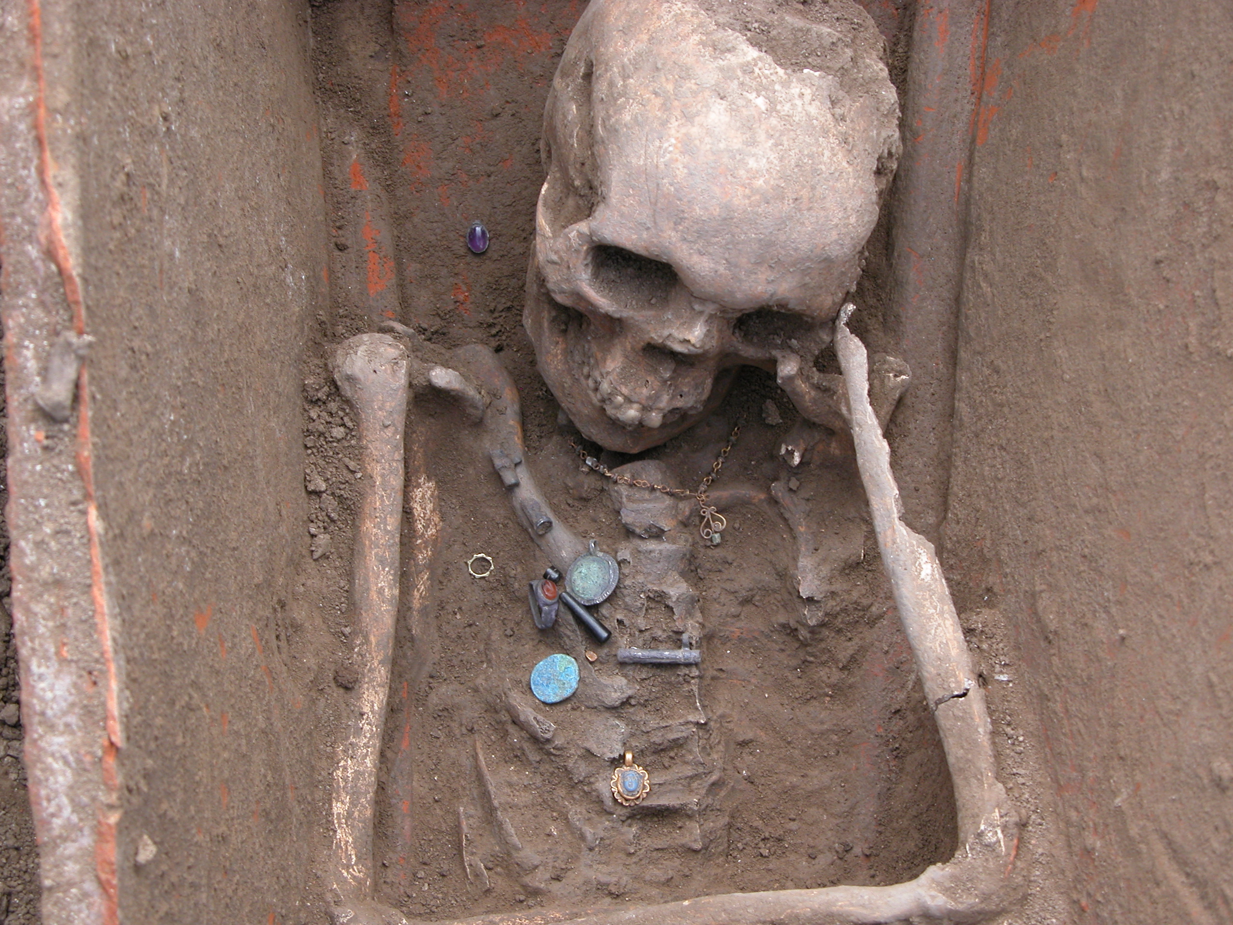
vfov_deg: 20.2
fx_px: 2600
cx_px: 616
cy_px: 462
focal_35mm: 73
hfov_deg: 26.7
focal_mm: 18.8
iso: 100
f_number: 3.8
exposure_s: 1/114
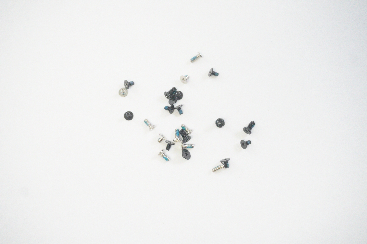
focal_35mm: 48
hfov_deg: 41.1
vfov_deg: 28.0
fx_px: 489
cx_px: 184
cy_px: 122
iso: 6400
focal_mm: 32
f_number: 5.6
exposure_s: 1/250
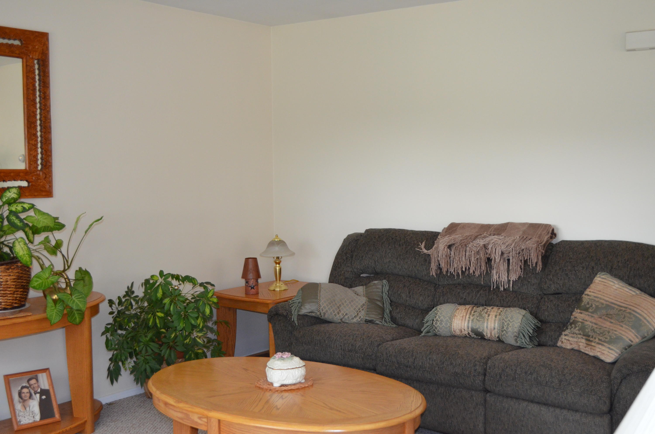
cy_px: 217
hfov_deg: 46.5
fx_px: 763
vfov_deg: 31.8
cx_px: 328
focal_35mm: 42
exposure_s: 1/60
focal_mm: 28
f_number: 4.5
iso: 1400
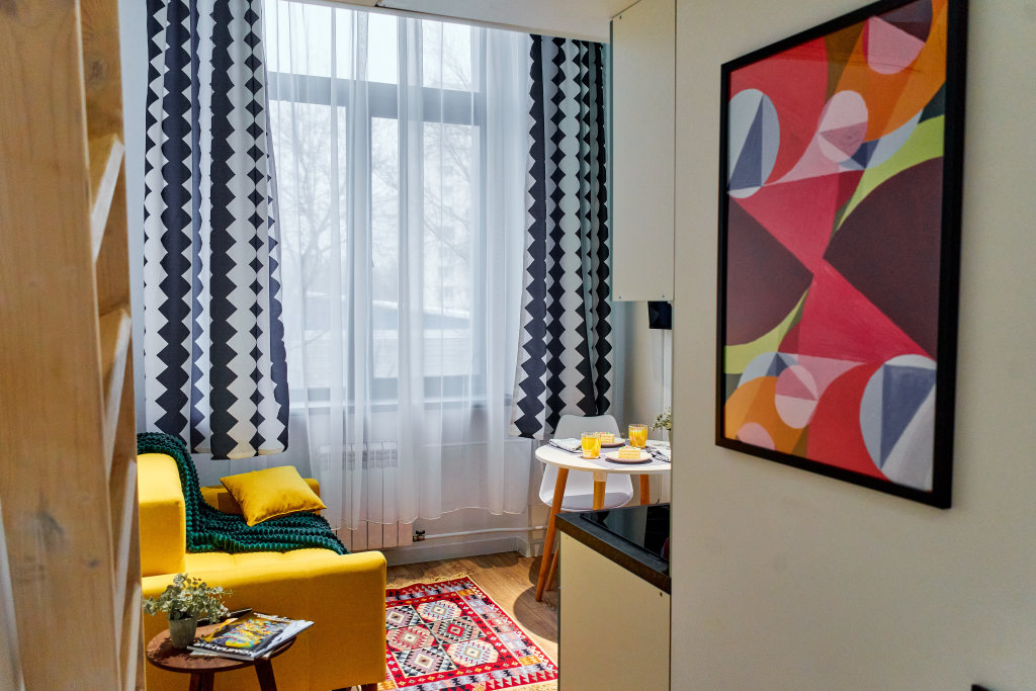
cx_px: 518
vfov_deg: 43.6
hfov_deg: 61.9
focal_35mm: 30
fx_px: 863
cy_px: 346
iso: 1600
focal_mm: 30
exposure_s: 1/100
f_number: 5
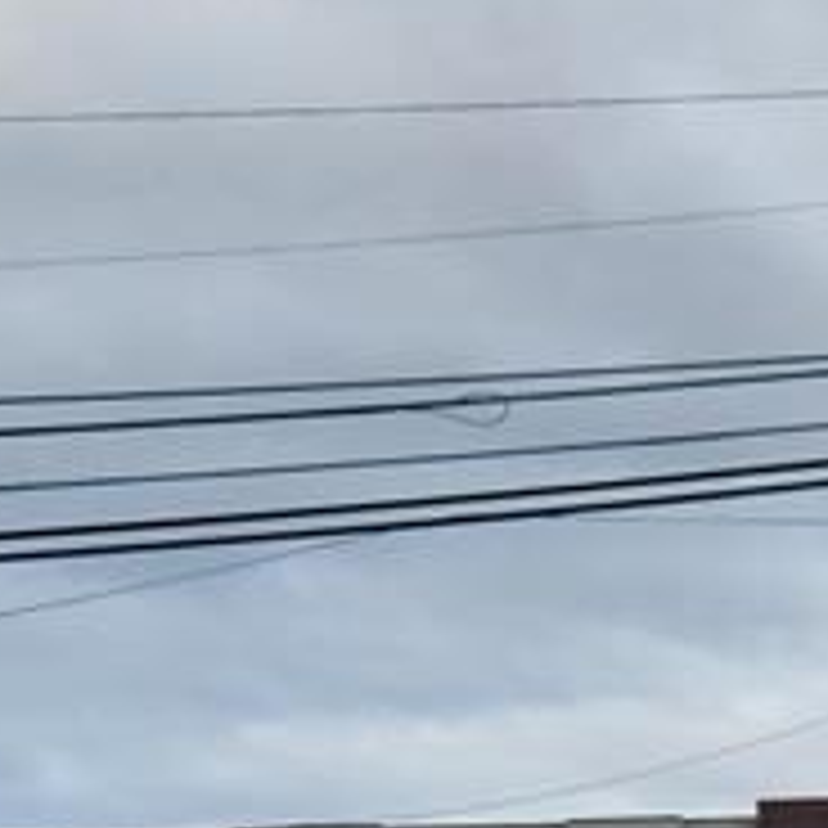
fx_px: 3058
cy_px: 1390
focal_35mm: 113
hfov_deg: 15.2
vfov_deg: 14.0
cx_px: 792
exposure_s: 1/904
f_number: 1.8
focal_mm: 5.4
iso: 20
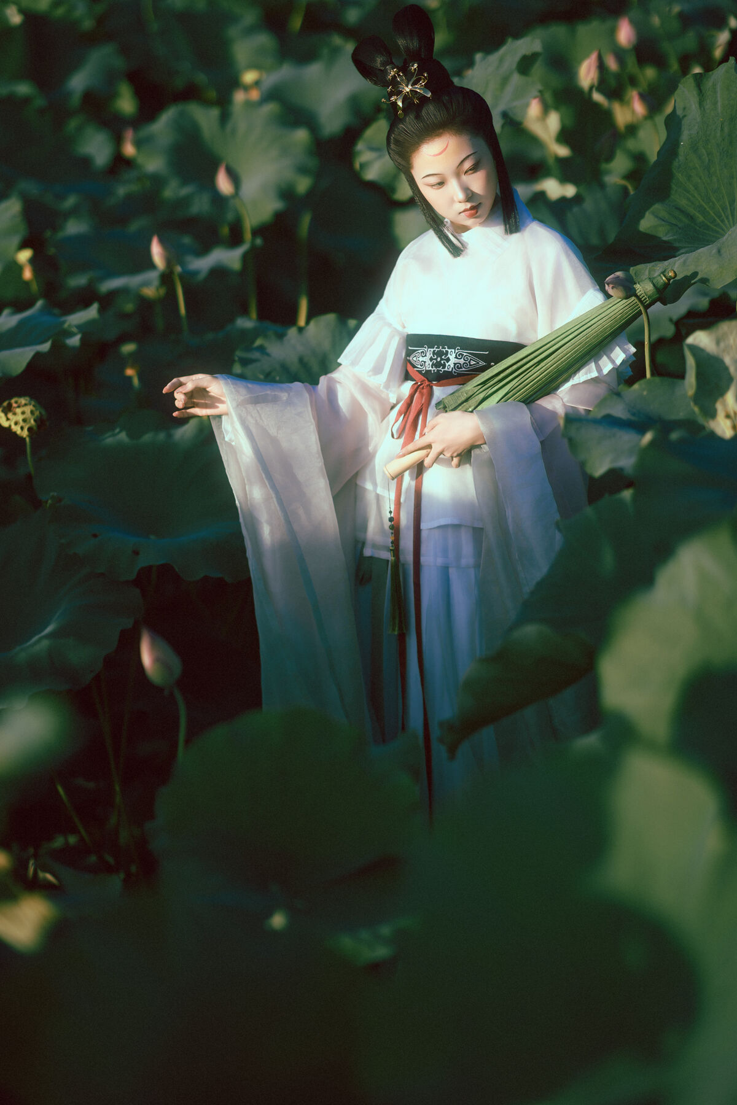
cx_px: 368
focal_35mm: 85
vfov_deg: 23.9
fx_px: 2610
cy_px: 552
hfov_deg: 16.1
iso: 100
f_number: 1.8
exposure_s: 1/3200
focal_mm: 85
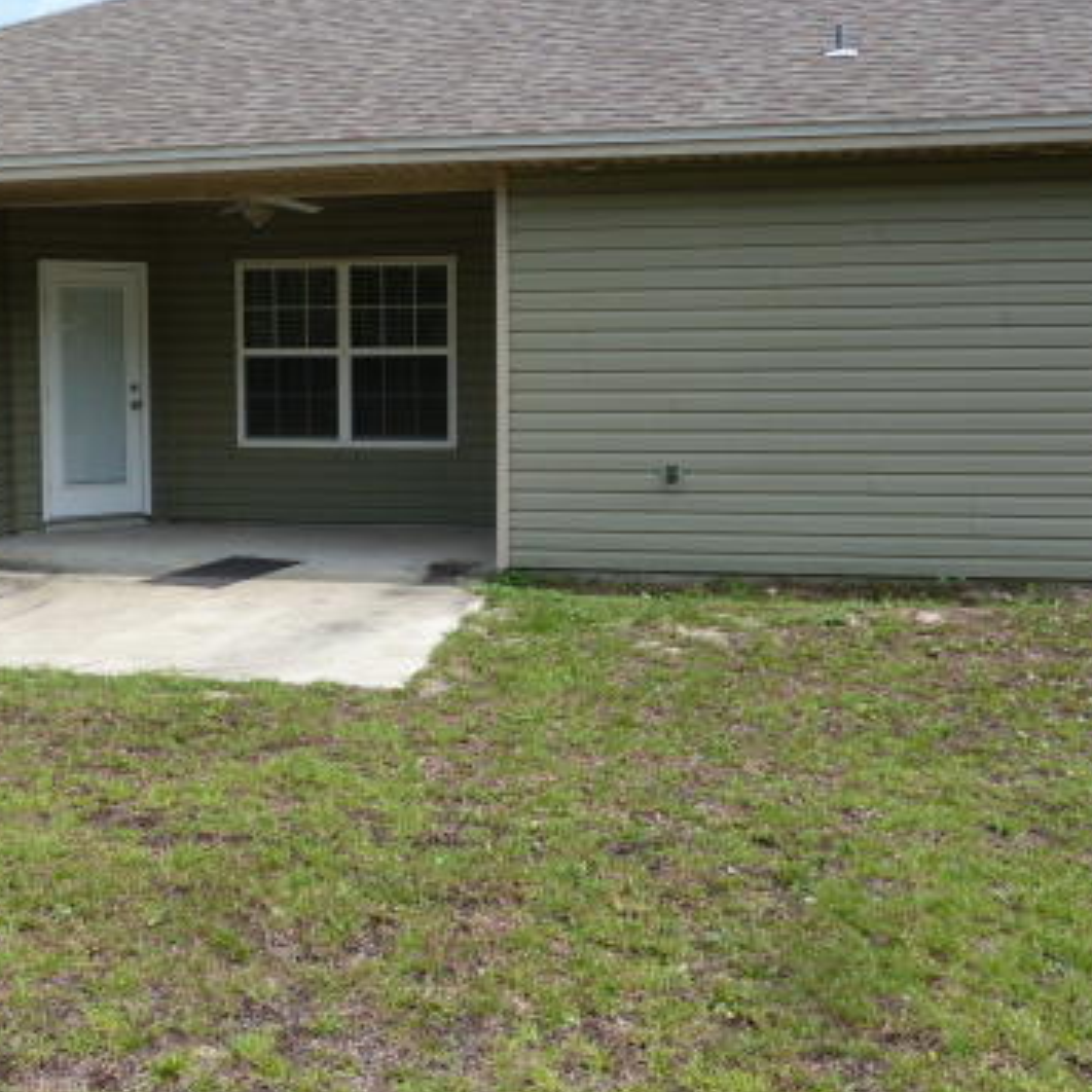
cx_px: 398
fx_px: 1428
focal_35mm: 40
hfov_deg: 41.5
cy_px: 460
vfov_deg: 41.7
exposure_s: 1/400
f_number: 4
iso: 80
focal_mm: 4.1
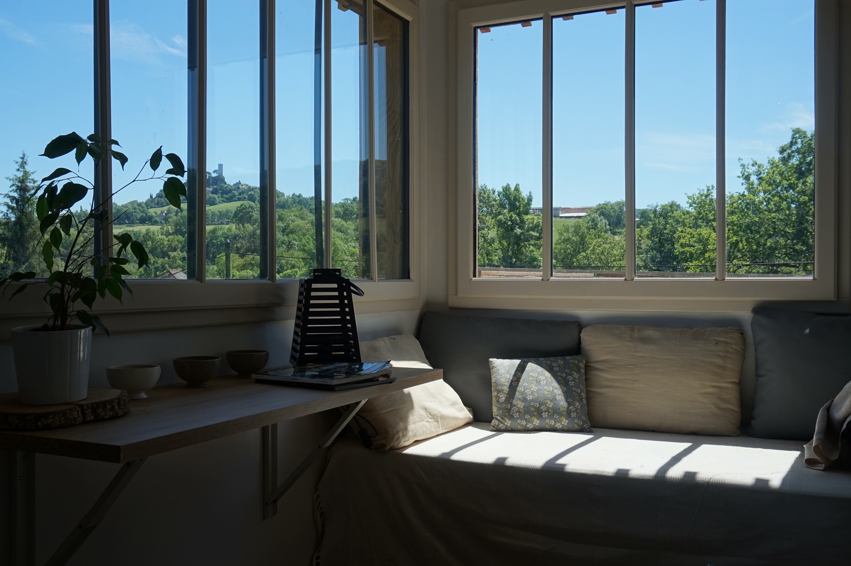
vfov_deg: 38.3
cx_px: 426
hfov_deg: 55.1
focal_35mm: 34
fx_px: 815
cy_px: 283
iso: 100
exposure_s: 1/100
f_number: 9
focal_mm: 23
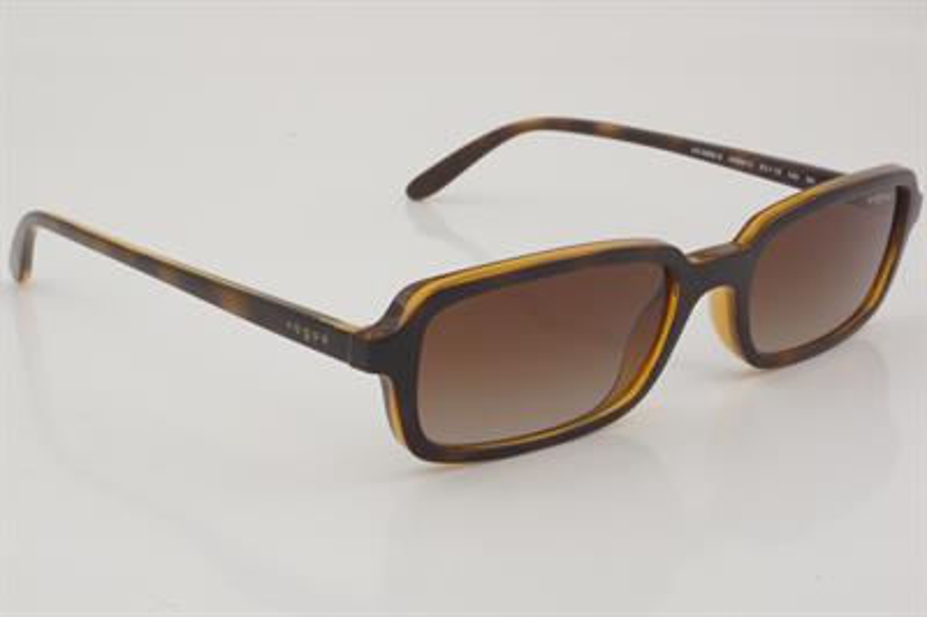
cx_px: 464
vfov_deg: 18.2
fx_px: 1930
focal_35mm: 75
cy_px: 308
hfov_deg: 27.0
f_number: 32
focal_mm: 50
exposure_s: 1/3
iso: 100
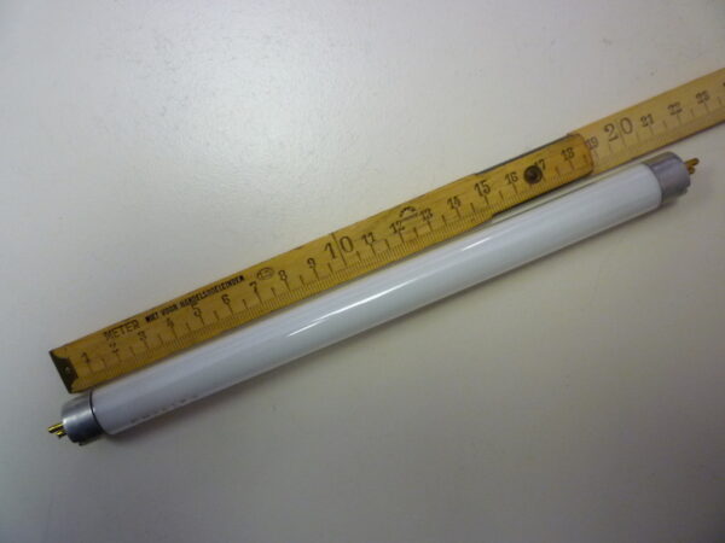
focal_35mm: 29
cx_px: 362
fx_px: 607
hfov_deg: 61.7
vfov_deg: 48.2
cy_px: 272
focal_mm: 5.2
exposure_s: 1/30
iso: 320
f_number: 3.3
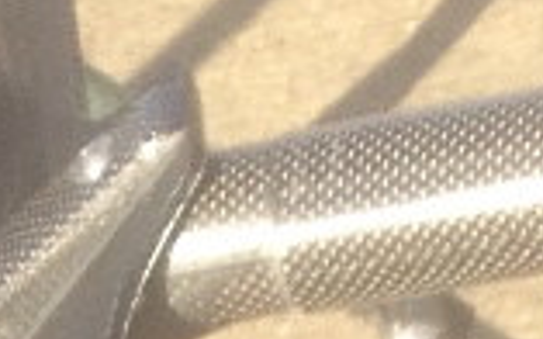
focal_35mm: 386
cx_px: -837
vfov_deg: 3.2
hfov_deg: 5.2
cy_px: 1515
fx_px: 5710
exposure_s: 1/332
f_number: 2.4
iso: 50
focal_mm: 4.28
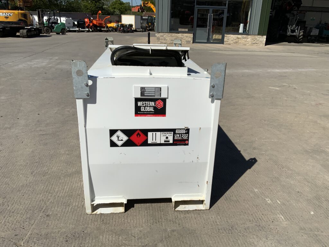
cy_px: 124
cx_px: 164
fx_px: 276
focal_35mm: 29
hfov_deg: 61.7
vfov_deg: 48.2
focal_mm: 3
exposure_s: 1/5814
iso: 20
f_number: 1.8
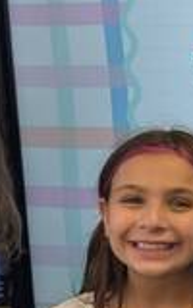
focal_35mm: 163
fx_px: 1372
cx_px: 606
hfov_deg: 7.1
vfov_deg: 12.8
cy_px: 184
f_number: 1.68
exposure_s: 1/93
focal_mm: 6.9
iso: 72
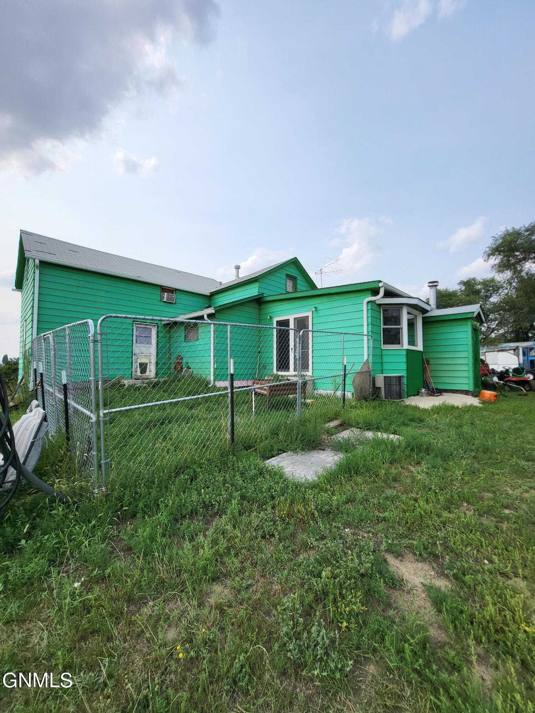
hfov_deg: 89.9
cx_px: 268
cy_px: 356
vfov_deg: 106.2
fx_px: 268
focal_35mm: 13
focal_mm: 1.74
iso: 32
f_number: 2.2
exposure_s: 1/1255
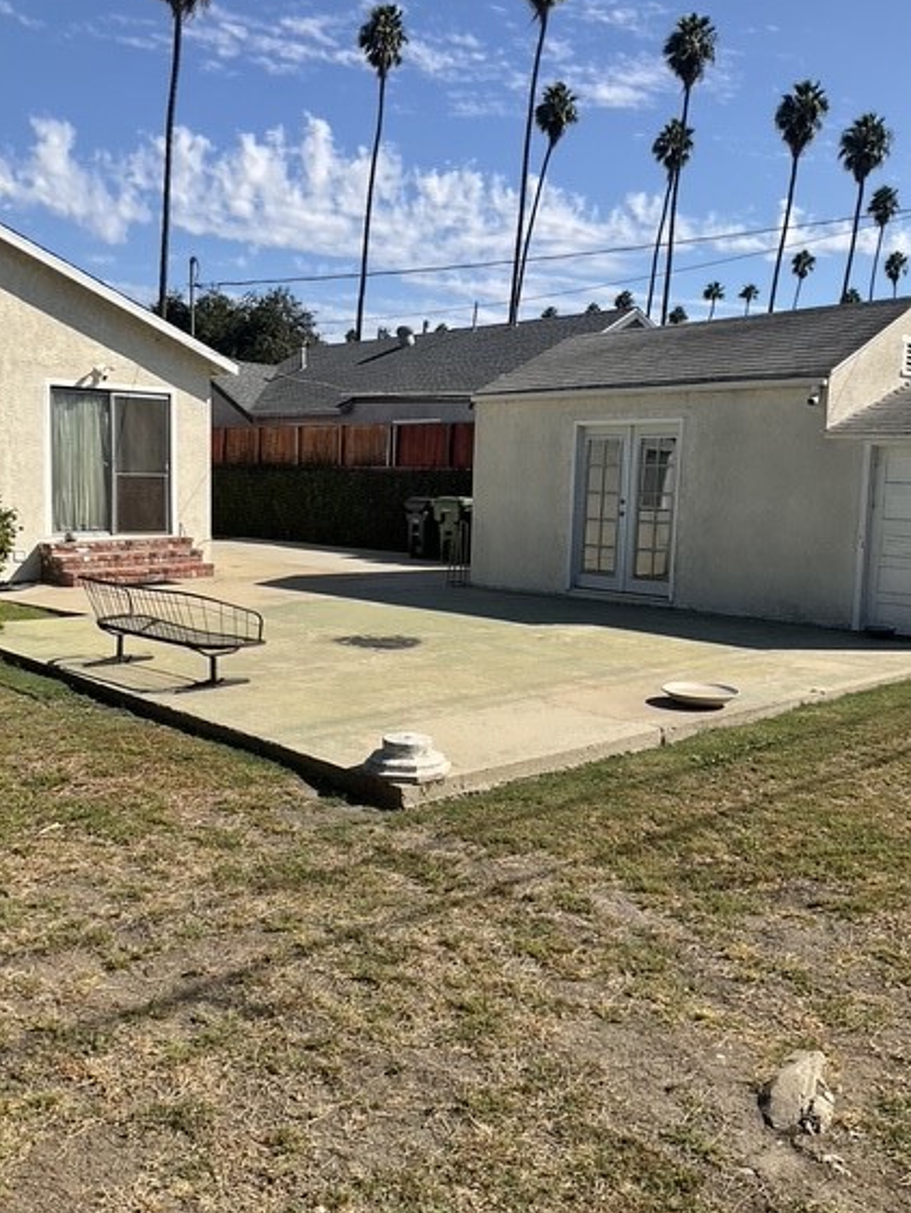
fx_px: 1157
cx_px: 402
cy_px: 589
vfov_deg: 55.3
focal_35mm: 33
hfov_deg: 42.9
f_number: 1.8
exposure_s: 1/2320
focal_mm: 3
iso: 25
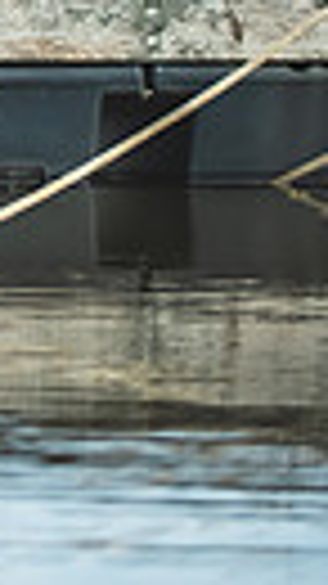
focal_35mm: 591
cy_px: -253
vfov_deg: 3.6
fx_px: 9150
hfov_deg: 2.0
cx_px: -806
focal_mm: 120
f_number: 2.8
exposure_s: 1/800
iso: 250
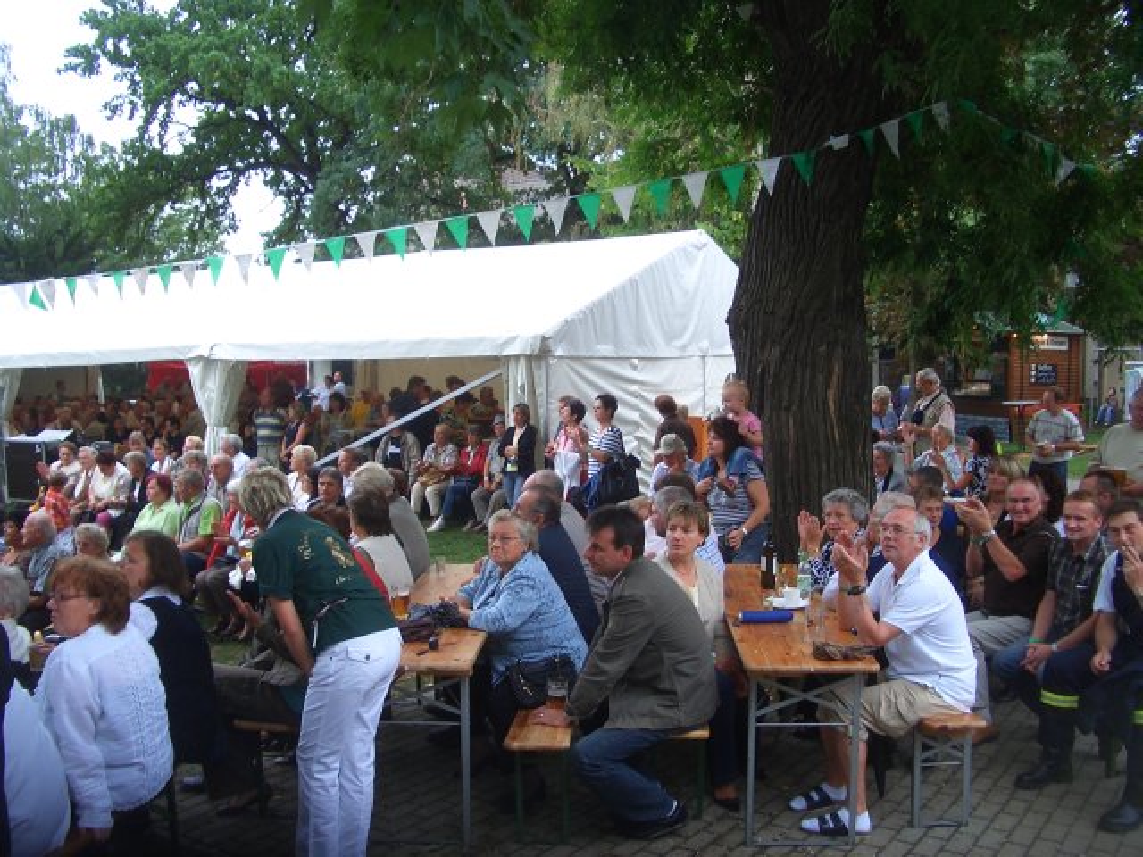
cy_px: 428
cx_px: 572
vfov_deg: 40.7
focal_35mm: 35
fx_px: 1156
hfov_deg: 52.6
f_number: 2.6
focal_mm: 5.8
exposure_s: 1/80
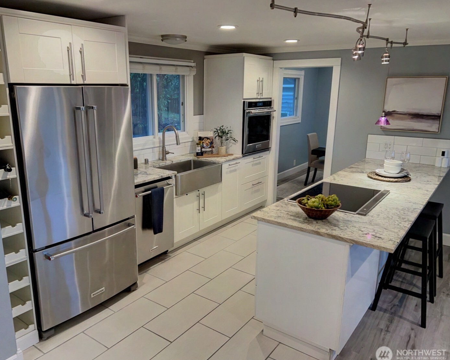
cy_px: 181
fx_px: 373
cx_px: 208
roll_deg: +0.2
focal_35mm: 28
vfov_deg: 51.5
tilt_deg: -14.7
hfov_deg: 62.1
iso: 80
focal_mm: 5.7
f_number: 1.5
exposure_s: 1/60
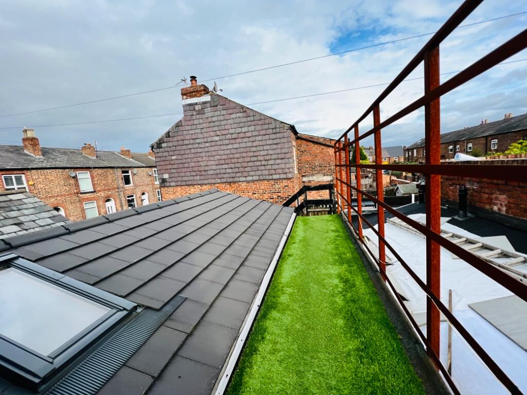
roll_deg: +4.7
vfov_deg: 89.9
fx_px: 198
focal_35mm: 13
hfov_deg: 106.2
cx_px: 264
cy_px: 198
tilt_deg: -7.7
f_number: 1.8
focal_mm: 1.57
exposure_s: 1/499
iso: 32
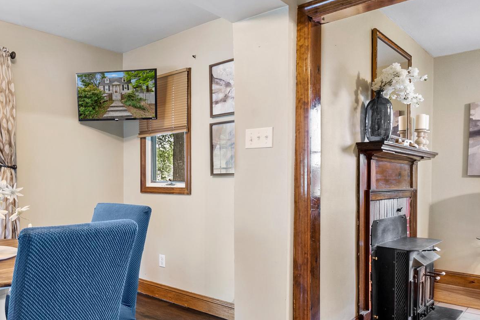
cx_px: 84
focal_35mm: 28
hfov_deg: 59.4
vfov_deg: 46.2
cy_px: 186
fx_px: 373
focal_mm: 16
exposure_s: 2.5
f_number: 8
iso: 640
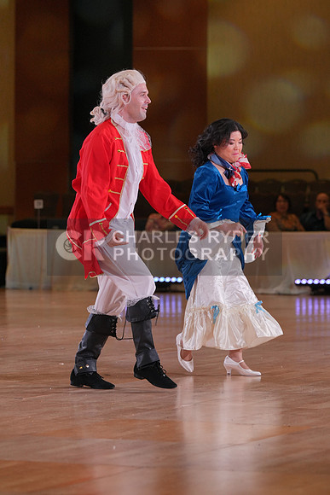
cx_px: 165
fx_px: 2473
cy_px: 248
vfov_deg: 11.4
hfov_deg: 7.6
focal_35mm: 180
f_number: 5.6
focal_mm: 180
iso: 2000
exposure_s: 1/400
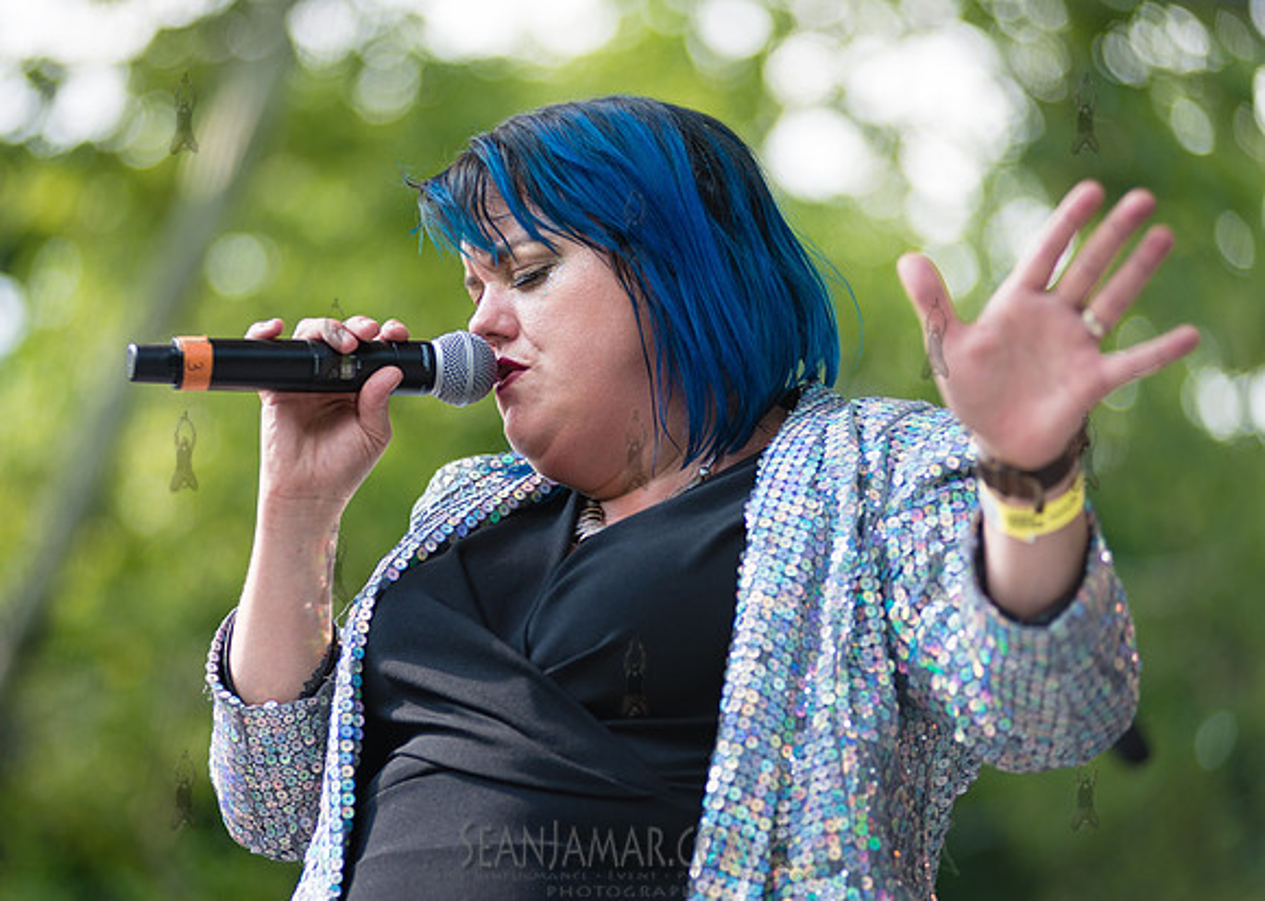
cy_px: 479
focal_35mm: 161
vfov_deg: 8.9
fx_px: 5779
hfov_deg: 12.5
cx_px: 548
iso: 200
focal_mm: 145
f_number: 2.8
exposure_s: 1/640
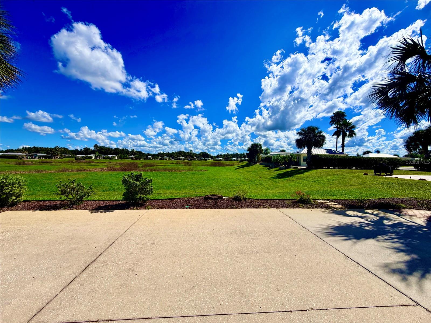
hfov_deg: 102.1
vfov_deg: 85.7
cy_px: 162
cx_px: 216
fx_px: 174
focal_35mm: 14
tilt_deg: -0.9
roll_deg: -0.3
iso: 20
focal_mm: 2.22
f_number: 2.2
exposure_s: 1/1848
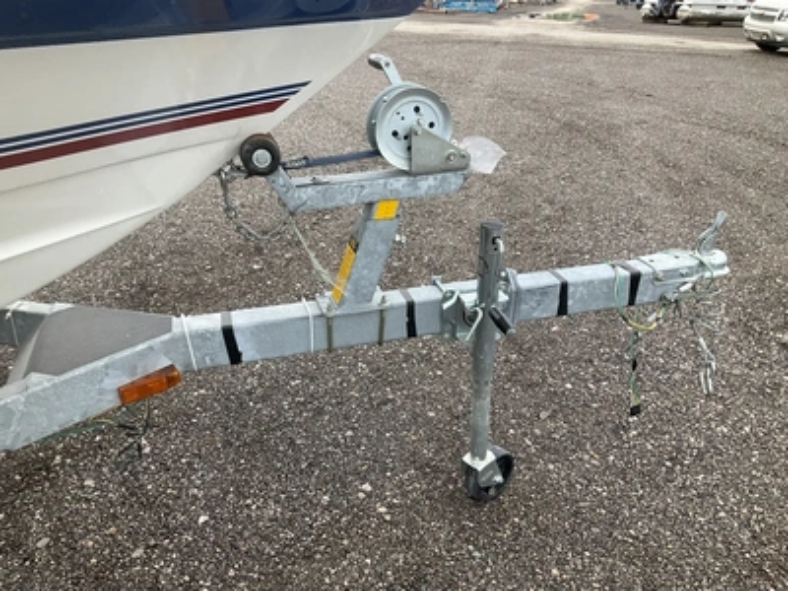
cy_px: 296
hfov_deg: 61.7
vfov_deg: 48.2
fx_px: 660
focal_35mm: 29
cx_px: 394
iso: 25
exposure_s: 1/545
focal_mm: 3
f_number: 1.8
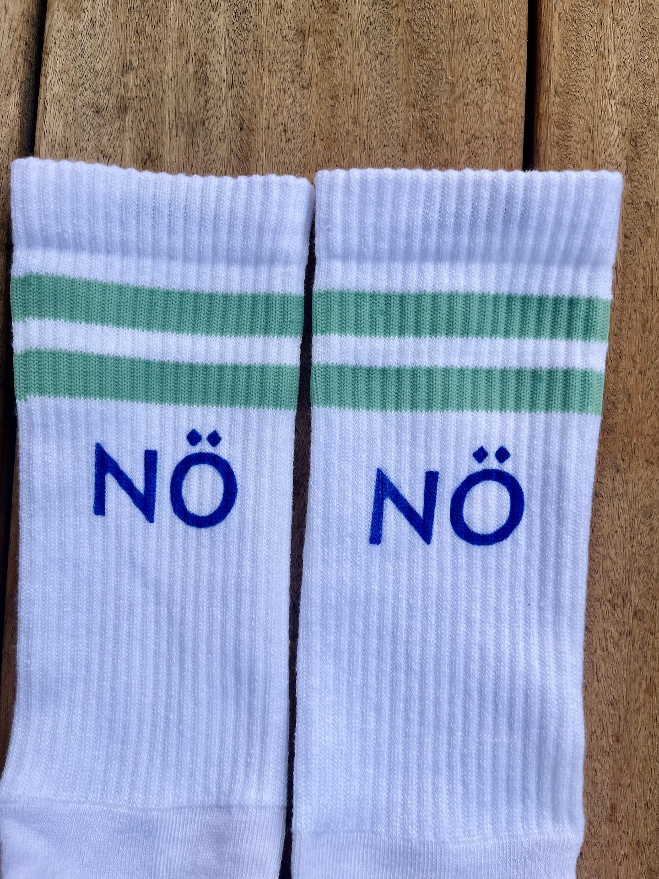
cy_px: 440
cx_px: 330
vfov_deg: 67.3
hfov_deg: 53.1
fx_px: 660
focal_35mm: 26
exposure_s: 1/2463
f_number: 1.6
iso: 50
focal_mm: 5.1
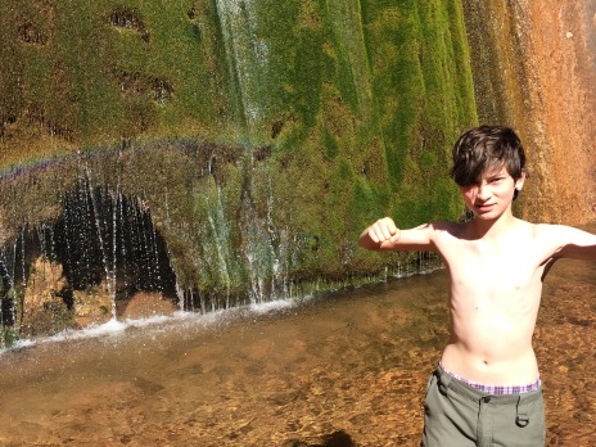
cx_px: 272
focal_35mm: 40
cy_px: 245
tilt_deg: -11.5
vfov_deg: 35.9
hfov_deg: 46.7
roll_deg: +3.3
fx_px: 689
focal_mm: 4.15
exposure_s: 1/1053
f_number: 2.2
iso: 32
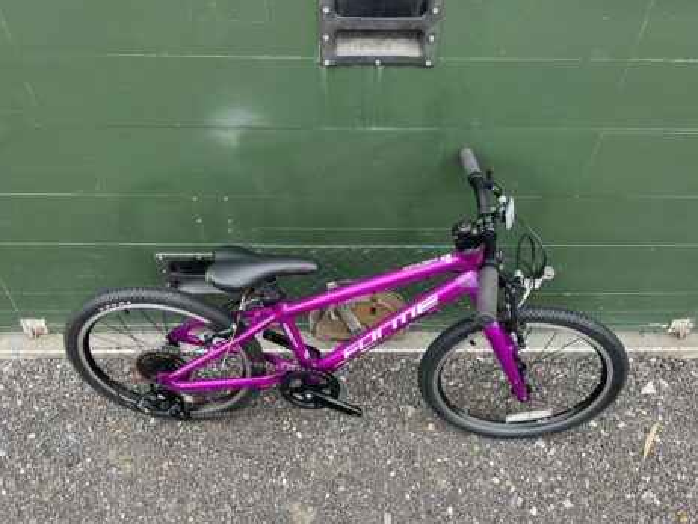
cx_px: 349
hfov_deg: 65.3
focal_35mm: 27
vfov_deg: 51.4
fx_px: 545
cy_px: 269
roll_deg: +0.9
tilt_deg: -44.0
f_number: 1.6
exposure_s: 1/129
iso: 32
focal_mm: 5.1
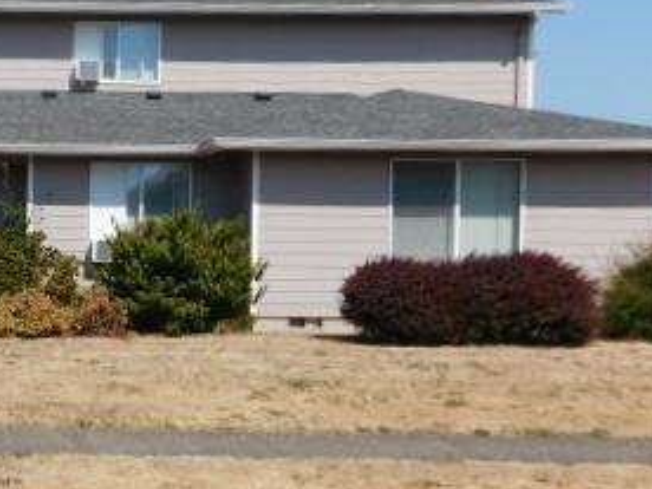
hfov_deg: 27.9
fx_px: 1224
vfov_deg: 22.6
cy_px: 283
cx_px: -17
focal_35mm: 65
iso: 125
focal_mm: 4.9
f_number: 6.4
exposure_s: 1/640
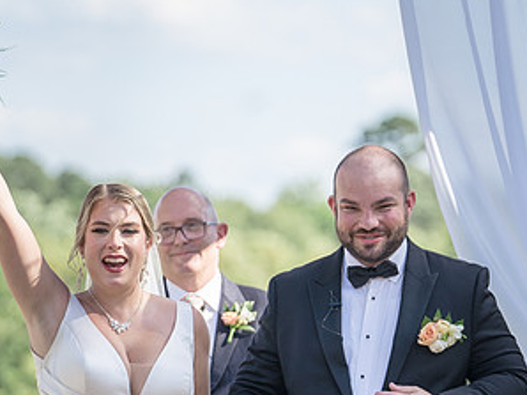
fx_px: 5841
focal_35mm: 384
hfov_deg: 5.2
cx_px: 322
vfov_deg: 3.9
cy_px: 371
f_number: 4
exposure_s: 1/500
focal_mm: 173
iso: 100
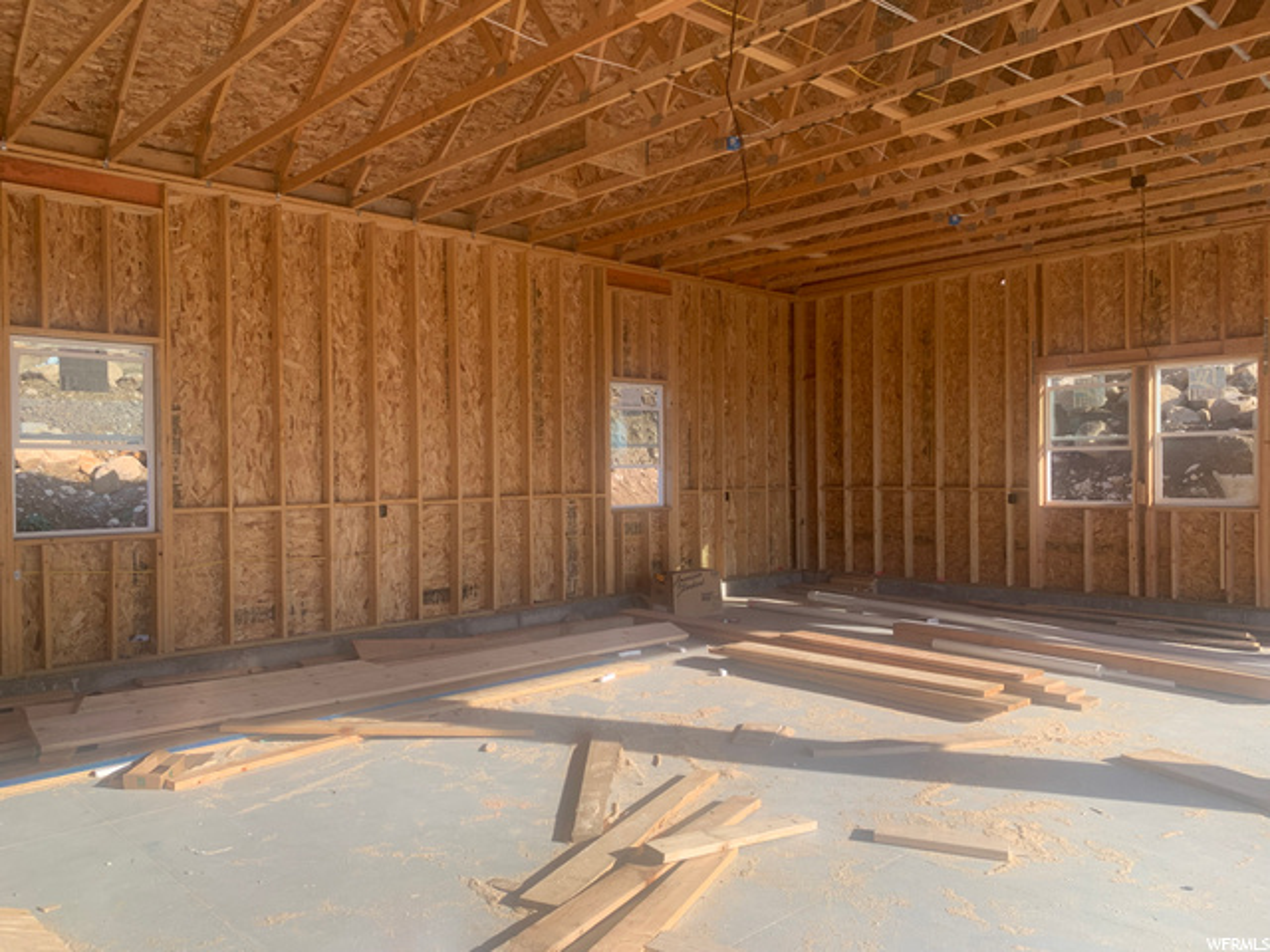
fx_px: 954
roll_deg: +1.4
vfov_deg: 53.1
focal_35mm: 26
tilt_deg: +0.6
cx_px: 635
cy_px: 476
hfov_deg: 67.3
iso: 25
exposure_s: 1/455
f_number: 1.8
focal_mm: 4.25
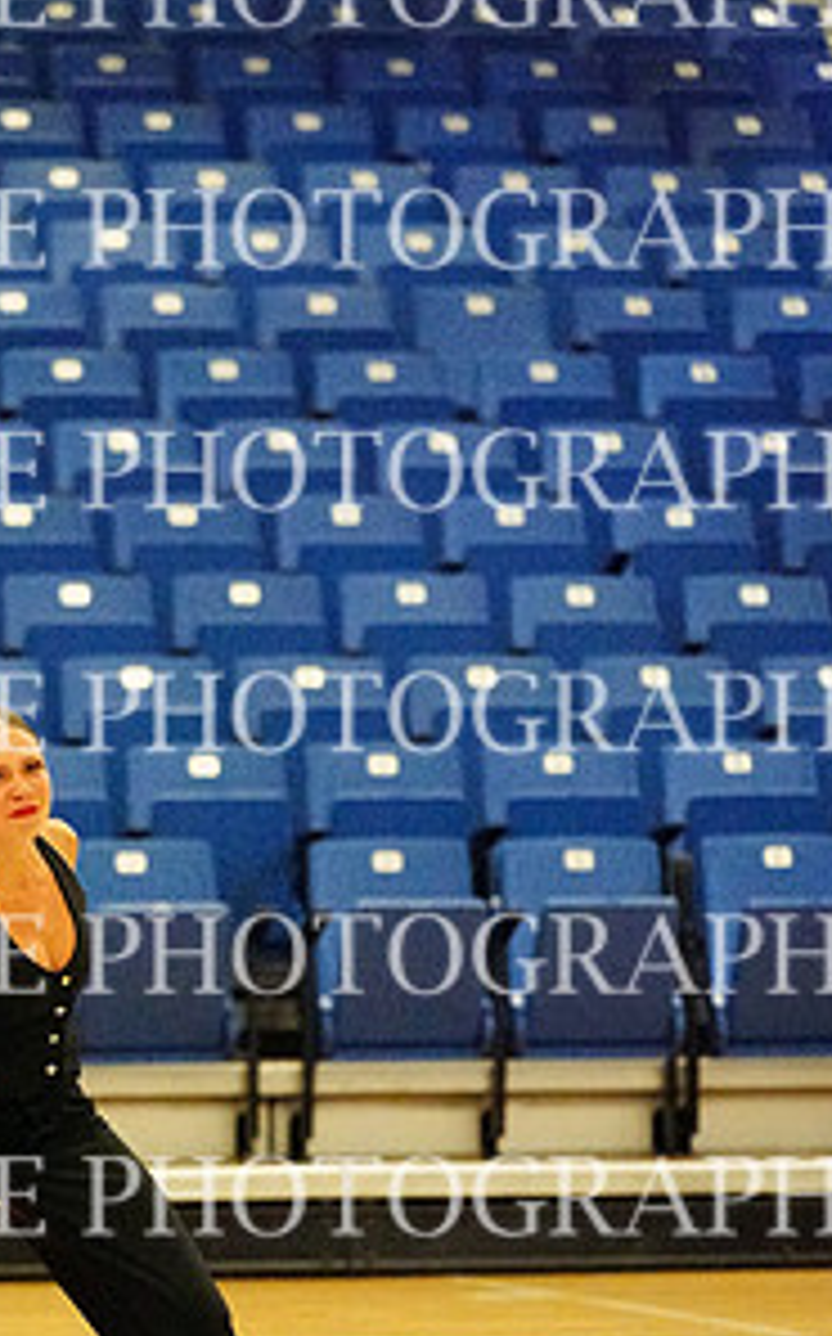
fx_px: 10874
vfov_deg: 7.0
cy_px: 1075
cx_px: 52
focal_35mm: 299
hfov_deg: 4.4
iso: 25600
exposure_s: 1/1600
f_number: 2.8
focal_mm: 150
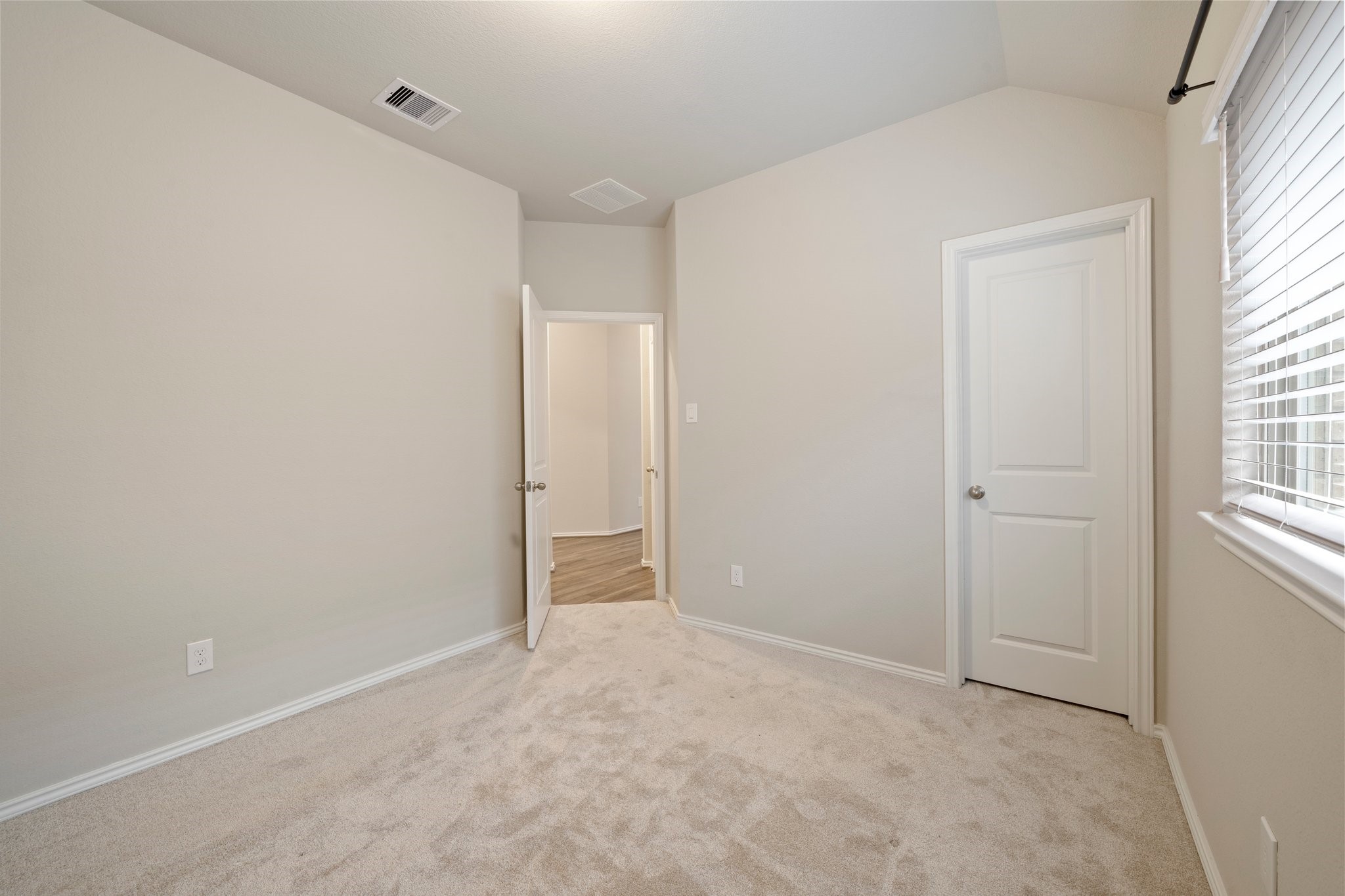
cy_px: 448
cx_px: 672
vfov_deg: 81.2
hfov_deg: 104.3
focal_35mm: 14
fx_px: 523
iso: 320
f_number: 10
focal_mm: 14
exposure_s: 1
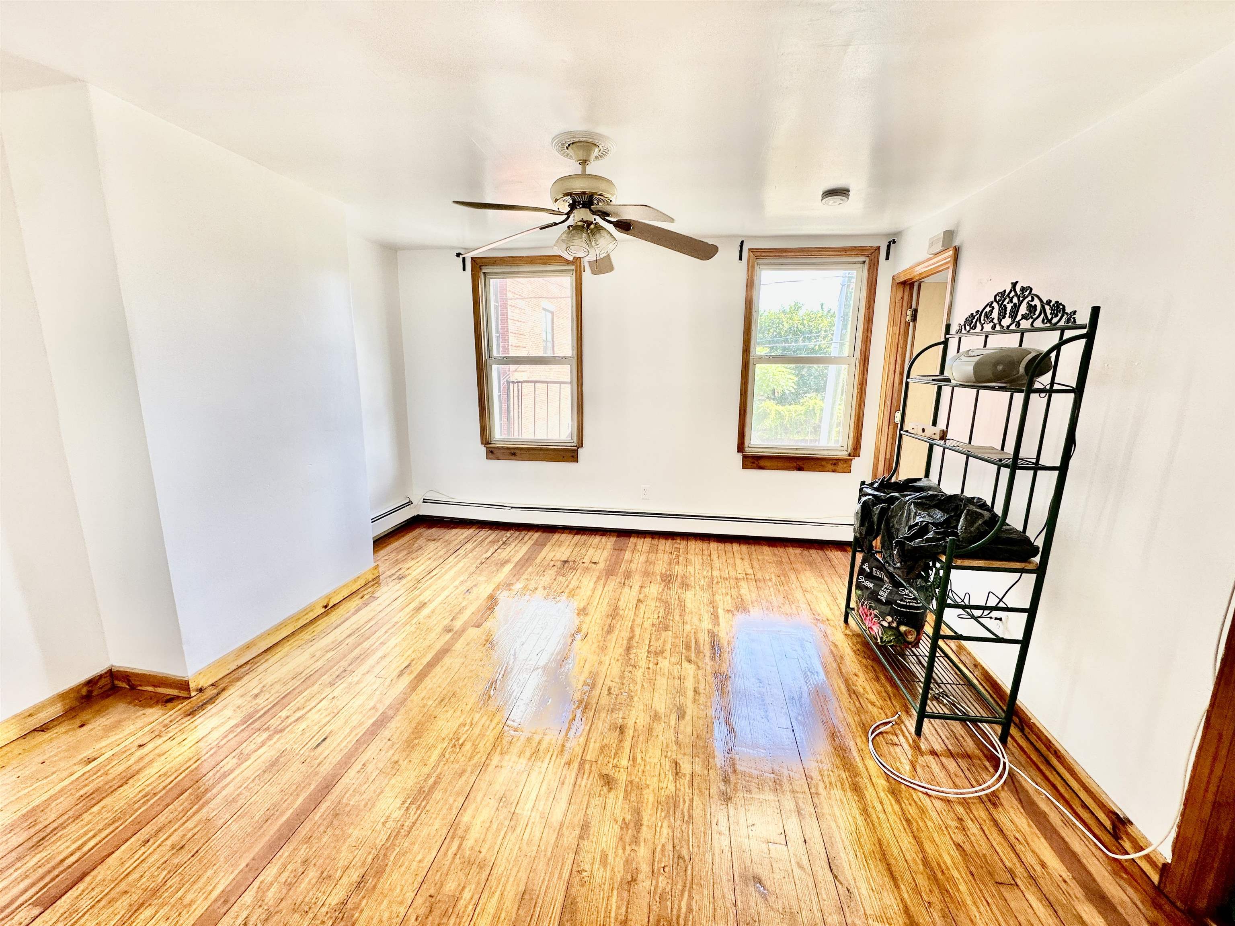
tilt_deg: -11.0
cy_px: 463
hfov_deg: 102.1
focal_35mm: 14
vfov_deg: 85.7
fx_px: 499
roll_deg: -0.6
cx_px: 618
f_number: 2.2
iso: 64
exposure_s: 1/99
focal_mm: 2.22
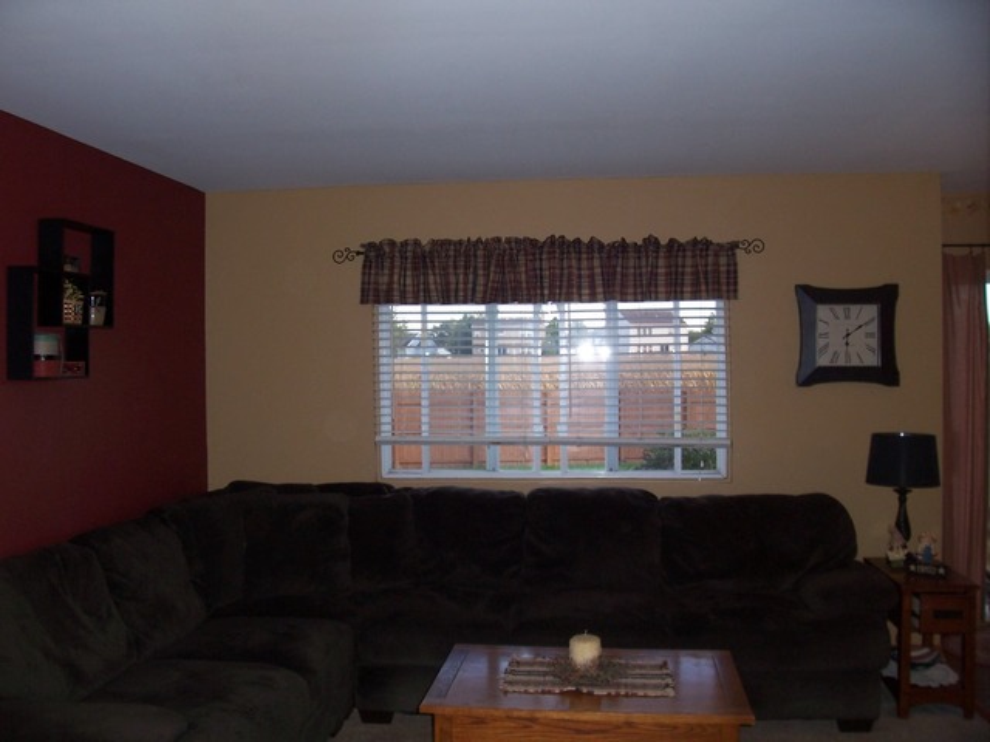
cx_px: 495
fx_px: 972
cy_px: 371
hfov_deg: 54.0
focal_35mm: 34
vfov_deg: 41.8
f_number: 2.7
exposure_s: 1/60
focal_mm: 5.6
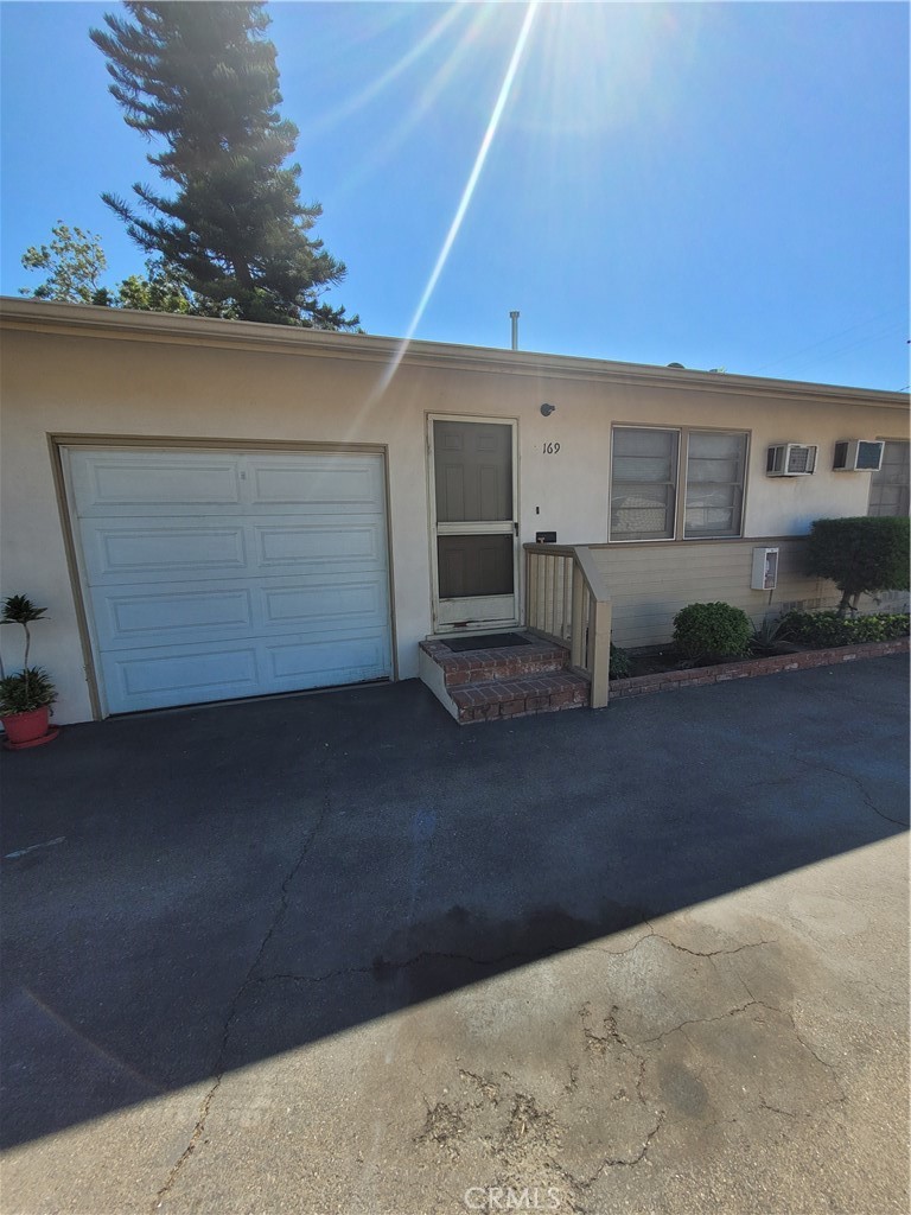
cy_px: 608
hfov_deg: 89.9
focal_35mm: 13
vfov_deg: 106.2
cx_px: 456
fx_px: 456
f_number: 2.2
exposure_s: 1/1157
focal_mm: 1.74
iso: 40
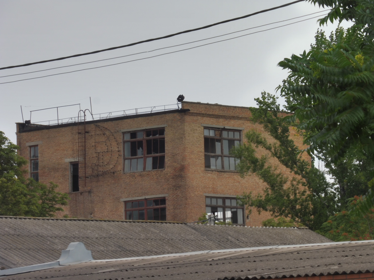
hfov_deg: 9.2
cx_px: 187
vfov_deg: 6.9
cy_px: 140
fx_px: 2312
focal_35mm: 214
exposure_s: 1/250
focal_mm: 38.2
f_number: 7.1
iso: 100
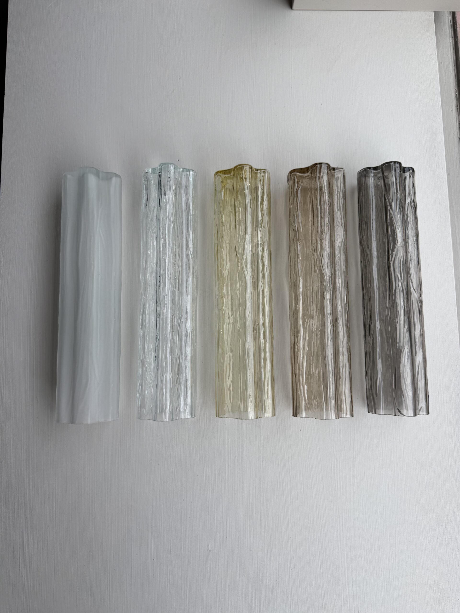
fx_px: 425
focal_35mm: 24
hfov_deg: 56.8
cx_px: 230
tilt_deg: -83.8
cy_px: 306
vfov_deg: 71.6
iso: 80
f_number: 1.78
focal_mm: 6.76
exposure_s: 1/612
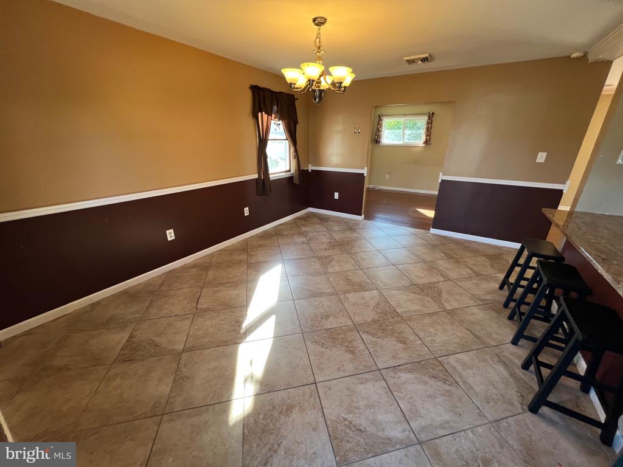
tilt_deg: -20.3
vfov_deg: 89.9
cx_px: 312
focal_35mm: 13
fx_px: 234
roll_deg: +0.5
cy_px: 234
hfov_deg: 106.2
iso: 200
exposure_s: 1/120
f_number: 1.8
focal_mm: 1.57
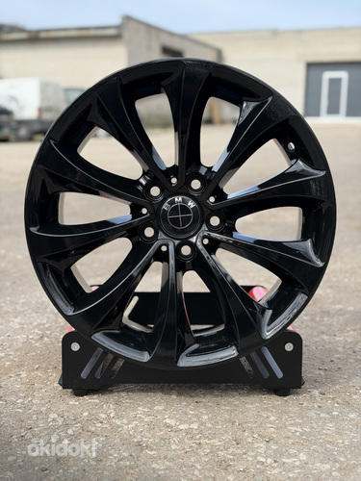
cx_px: 180
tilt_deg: -9.1
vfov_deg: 39.7
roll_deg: -2.2
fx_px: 667
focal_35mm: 48
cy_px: 240
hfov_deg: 30.3
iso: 80
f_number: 1.78
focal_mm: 6.76
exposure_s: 1/2088
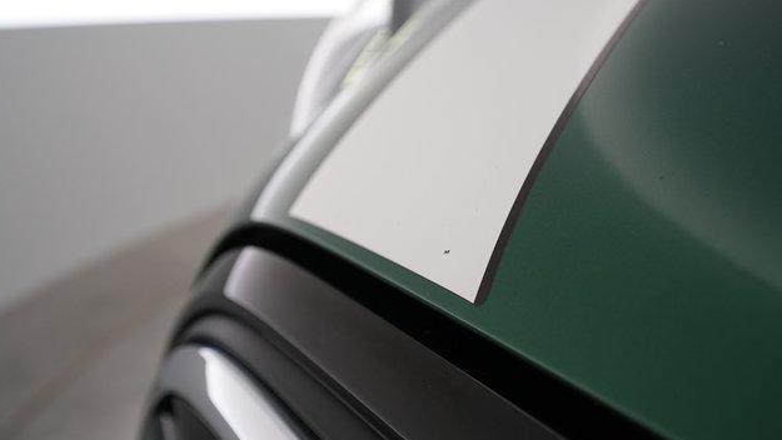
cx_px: 392
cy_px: 185
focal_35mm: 30
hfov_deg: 64.3
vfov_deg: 38.9
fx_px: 622
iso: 1250
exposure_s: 1/100
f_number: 4.5
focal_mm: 28
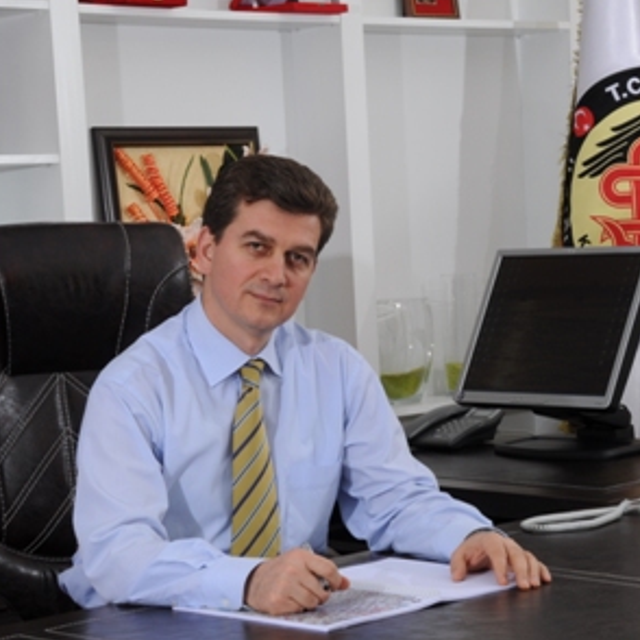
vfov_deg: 17.2
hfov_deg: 17.2
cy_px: 318
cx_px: 333
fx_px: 2113
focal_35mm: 101
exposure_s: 1/15
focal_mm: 52
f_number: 20
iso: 200
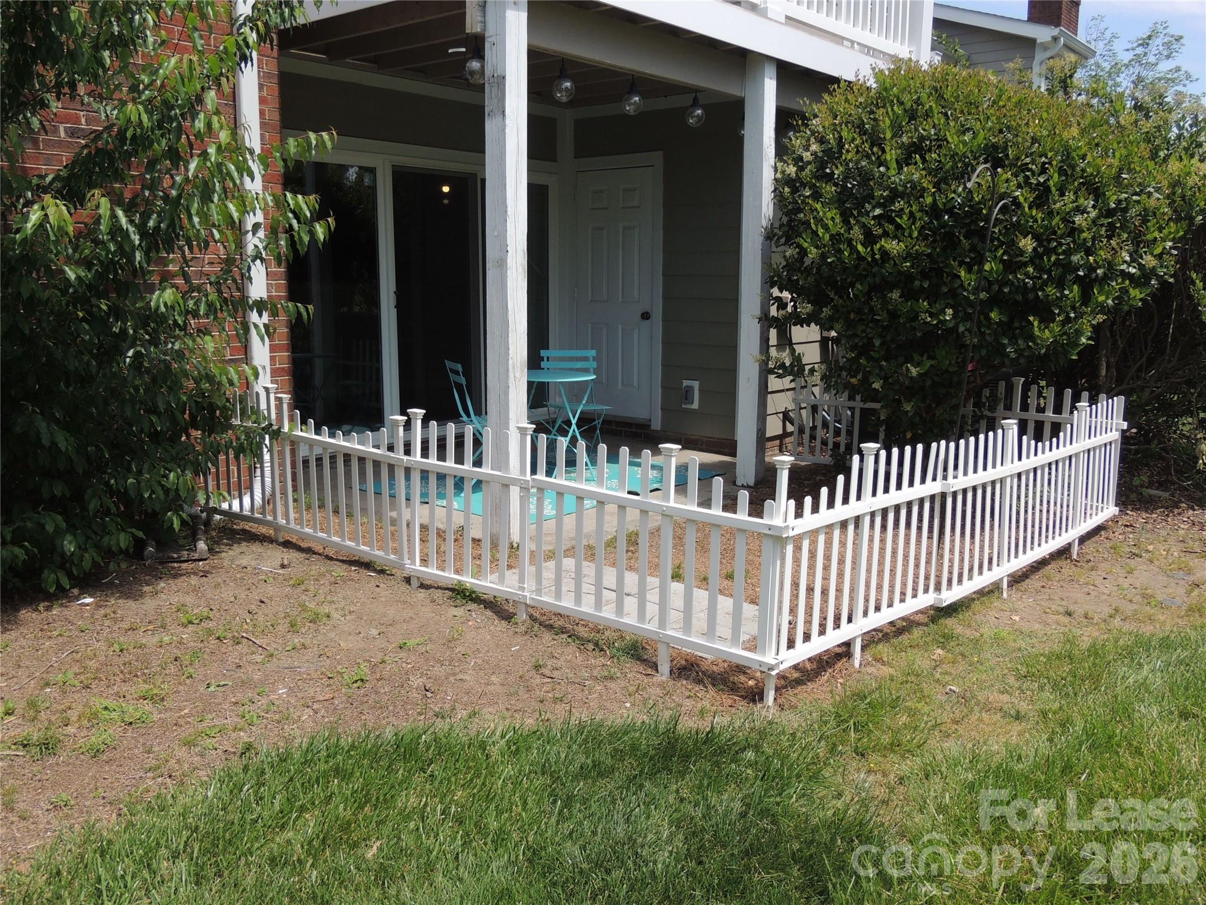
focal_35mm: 30
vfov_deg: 46.8
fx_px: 1045
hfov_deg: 60.0
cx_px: 603
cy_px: 452
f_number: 3.1
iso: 100
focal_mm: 5.3
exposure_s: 1/800
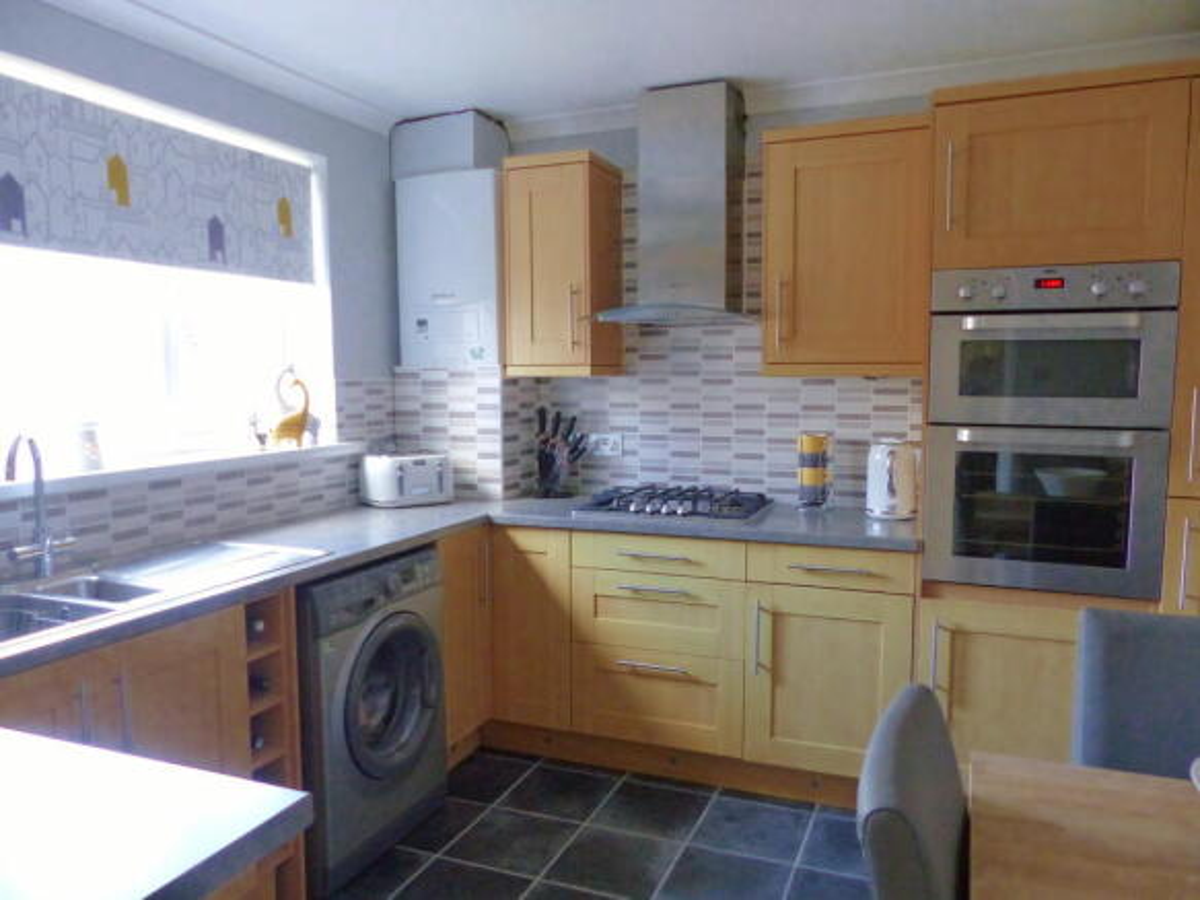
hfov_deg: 69.4
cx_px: 600
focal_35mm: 25
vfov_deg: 54.9
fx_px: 866
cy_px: 450
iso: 400
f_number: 2.8
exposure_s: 1/60
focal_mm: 4.5
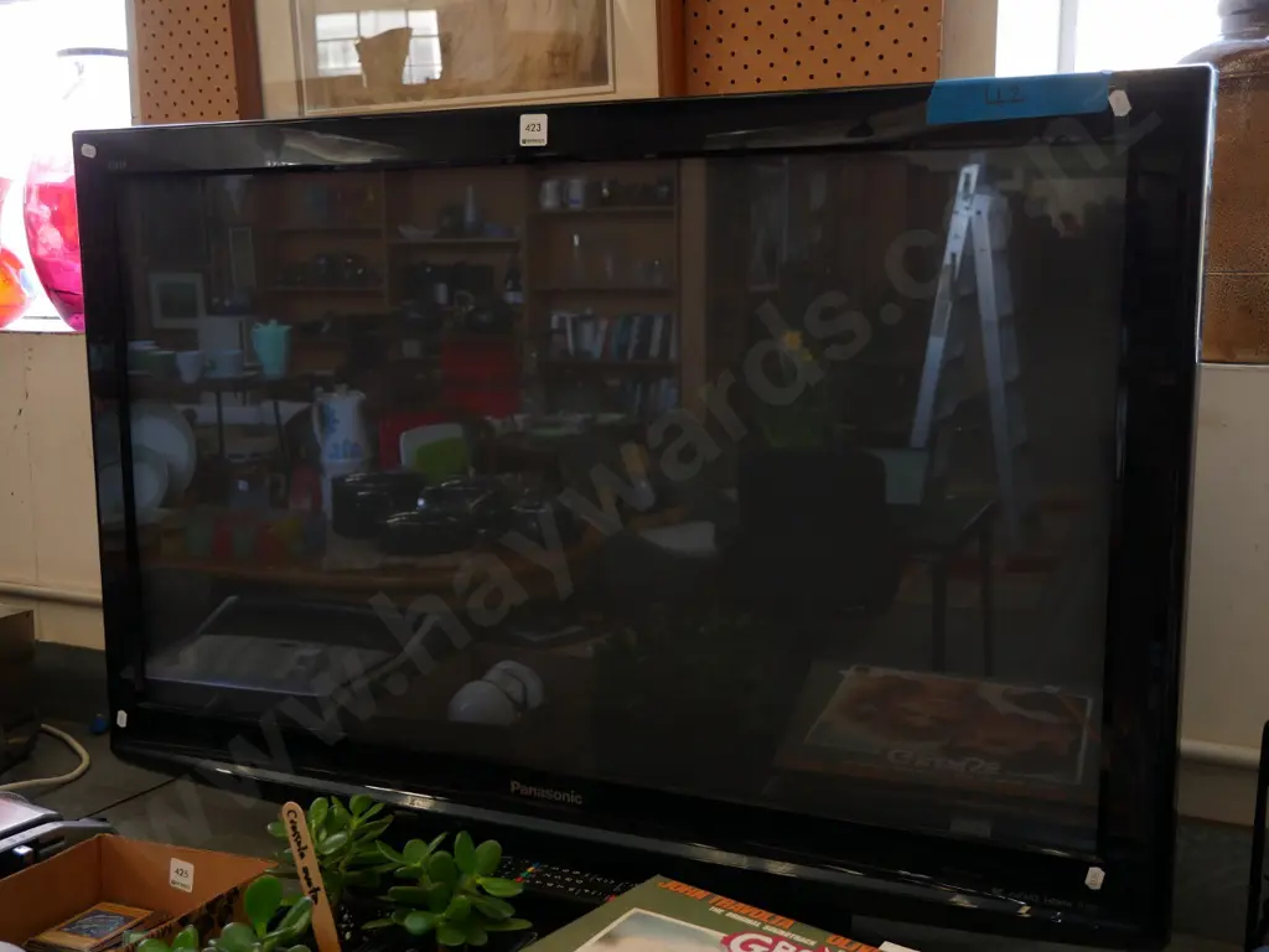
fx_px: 1320
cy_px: 476
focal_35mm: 36
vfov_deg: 39.7
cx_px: 634
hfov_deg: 51.4
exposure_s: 1/60
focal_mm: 18
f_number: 3.9
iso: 320
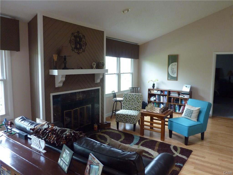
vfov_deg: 54.9
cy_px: 88
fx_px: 168
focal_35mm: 25
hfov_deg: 69.4
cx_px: 116
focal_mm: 4.1
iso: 250
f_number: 3.3
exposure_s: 1/30
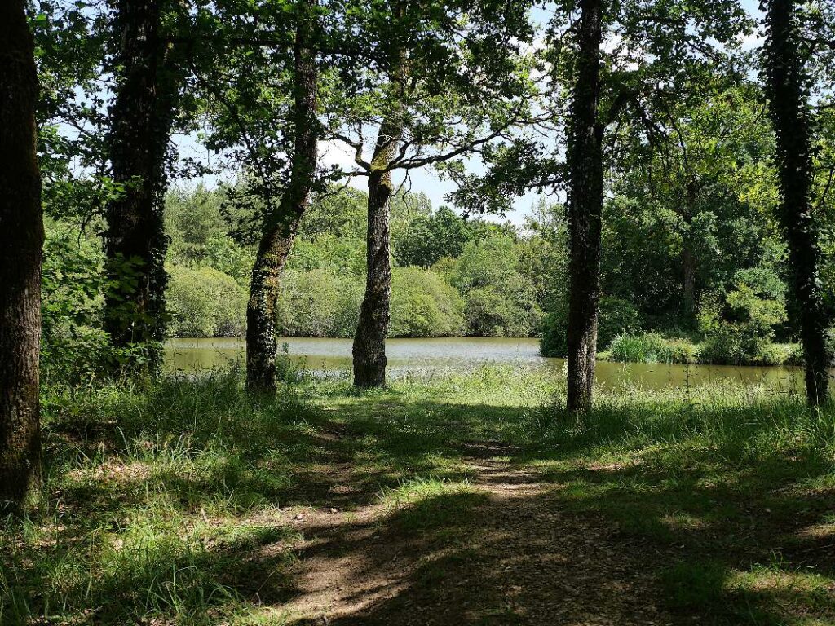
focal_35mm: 50
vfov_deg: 29.1
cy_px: 313
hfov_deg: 38.2
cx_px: 418
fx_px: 1206
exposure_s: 1/800
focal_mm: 25
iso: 200
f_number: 3.5
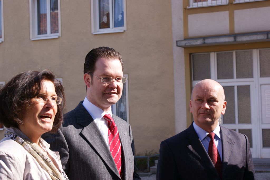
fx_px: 562
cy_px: 90
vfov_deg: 18.2
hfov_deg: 27.0
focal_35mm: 75
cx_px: 135
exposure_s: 1/160
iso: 100
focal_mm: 50
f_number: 8
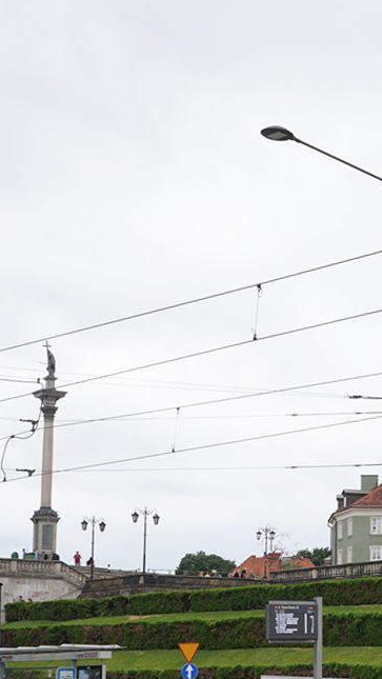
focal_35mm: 78
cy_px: 470
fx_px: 1404
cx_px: 630
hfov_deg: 14.1
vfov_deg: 27.0
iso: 100
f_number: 10
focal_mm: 24
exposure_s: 1/100
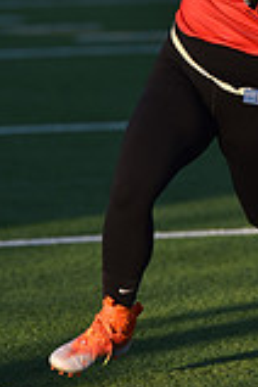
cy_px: 71
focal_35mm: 567
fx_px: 6095
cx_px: 241
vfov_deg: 3.6
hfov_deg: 2.4
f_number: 2.8
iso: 140
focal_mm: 200
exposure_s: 1/1250
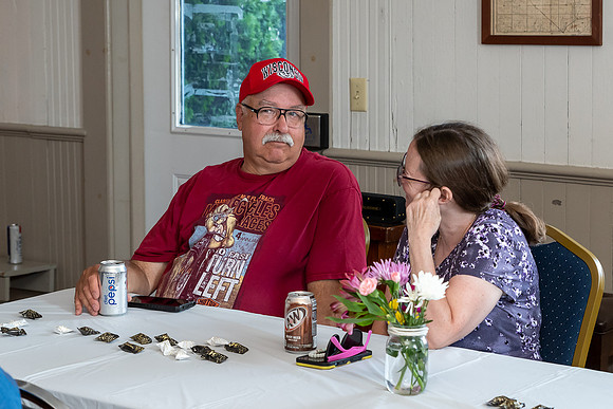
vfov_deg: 15.2
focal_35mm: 90
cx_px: 358
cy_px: 200
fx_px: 1536
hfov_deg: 22.5
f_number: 4
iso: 1600
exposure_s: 1/125
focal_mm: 48
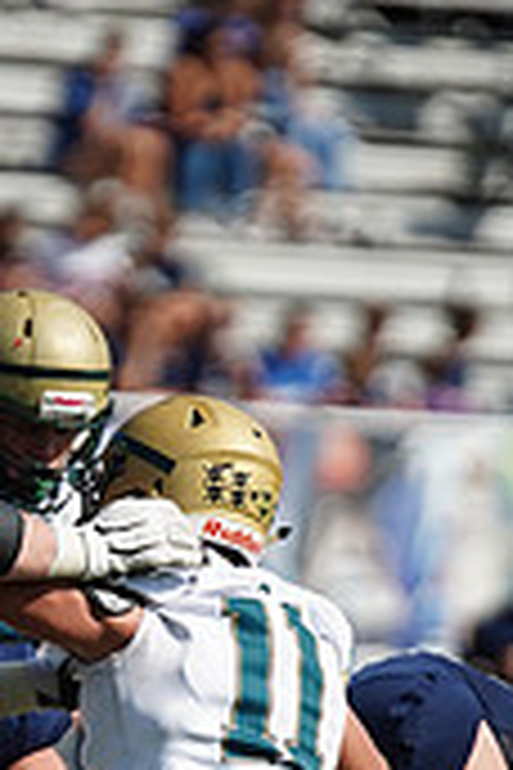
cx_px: -99
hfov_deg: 1.4
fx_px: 21758
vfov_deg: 2.0
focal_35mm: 1018
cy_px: 799
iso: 400
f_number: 2.8
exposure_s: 1/6400
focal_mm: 300
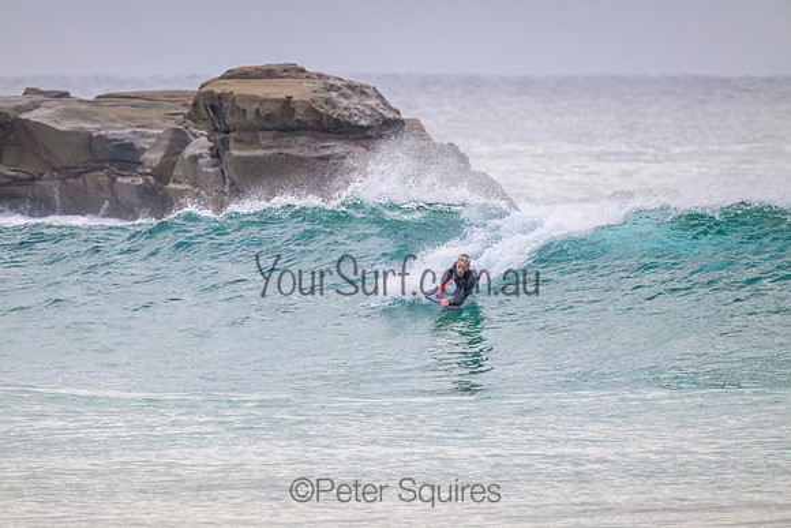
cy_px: 264
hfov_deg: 2.6
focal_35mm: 800
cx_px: 396
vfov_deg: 1.7
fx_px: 17581
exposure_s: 1/1250
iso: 2500
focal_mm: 800
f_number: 11
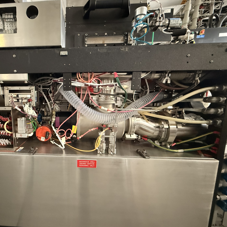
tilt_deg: -8.2
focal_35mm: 18
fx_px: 134
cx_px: 67
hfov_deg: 76.8
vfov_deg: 80.7
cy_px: 117
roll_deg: +0.0
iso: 1600
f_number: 2.2
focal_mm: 2.22
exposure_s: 1/38
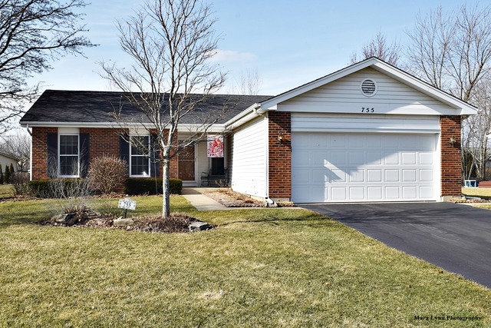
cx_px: 246
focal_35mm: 33
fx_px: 450
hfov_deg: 57.2
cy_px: 164
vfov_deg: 40.0
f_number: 13
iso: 100
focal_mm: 22
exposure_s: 1/200
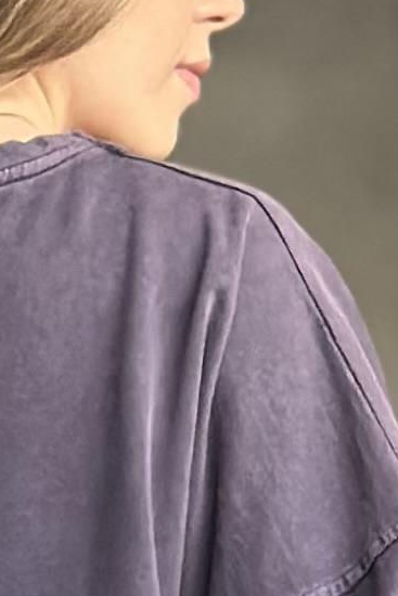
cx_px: 38
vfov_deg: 5.5
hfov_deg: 3.8
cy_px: 1278
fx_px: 6065
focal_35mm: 366
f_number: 1.78
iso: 400
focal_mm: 6.86
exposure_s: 1/41
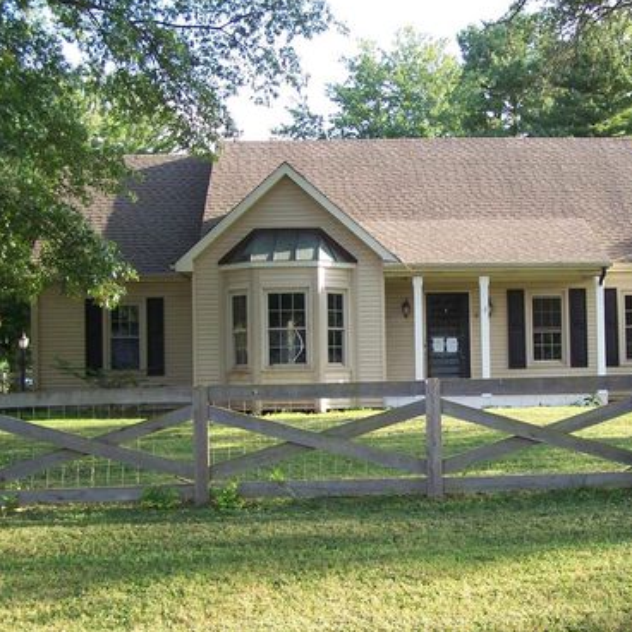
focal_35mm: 48
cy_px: 315
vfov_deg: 35.4
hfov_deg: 35.0
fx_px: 991
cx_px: 428
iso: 80
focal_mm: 6.7
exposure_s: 1/180
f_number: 2.8
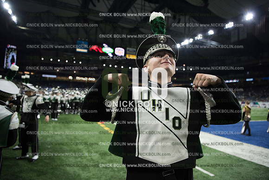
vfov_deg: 53.2
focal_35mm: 24
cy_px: 90
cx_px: 134
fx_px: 179
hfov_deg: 73.7
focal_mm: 24
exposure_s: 1/800
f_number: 2.8
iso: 1250
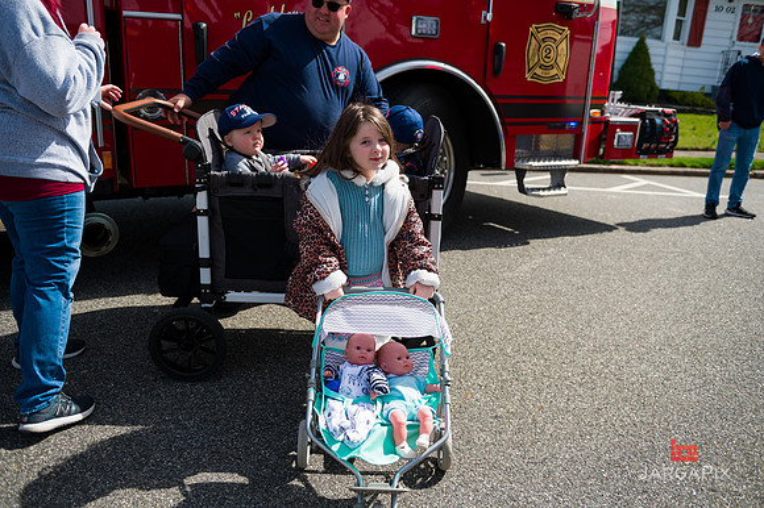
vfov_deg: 42.3
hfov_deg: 60.3
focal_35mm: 31
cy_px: 254
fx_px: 657
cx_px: 382
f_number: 4
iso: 200
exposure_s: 1/3200
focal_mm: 31
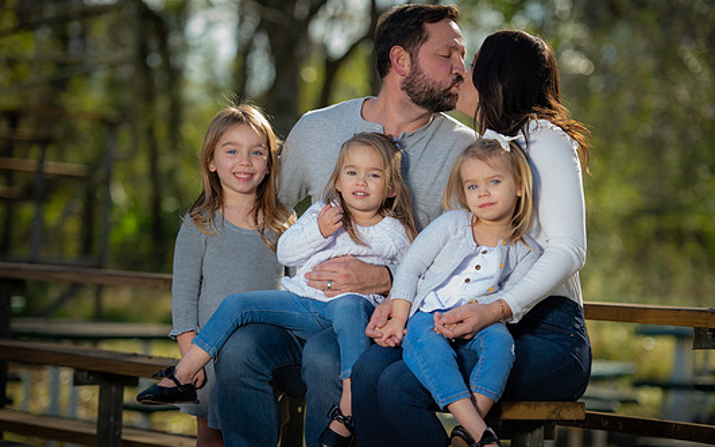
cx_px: 372
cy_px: 236
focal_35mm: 136
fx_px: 2650
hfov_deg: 15.4
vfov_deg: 9.6
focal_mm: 122
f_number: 2.8
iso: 50
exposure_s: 1/250
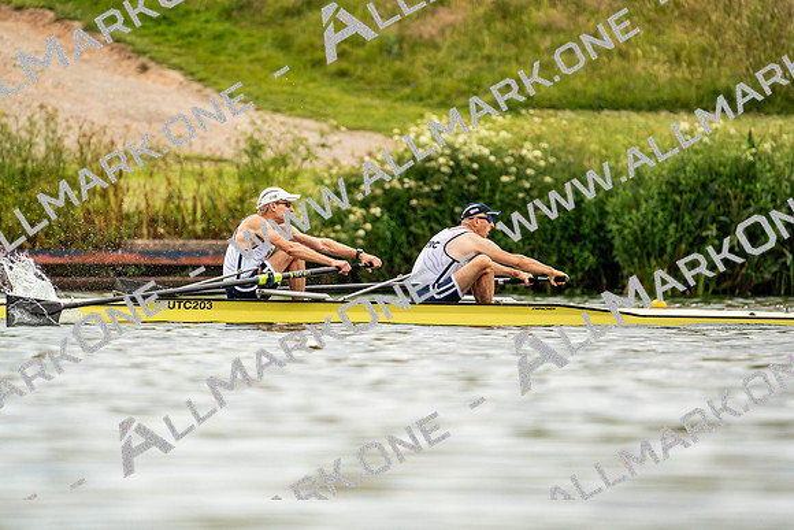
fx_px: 13236
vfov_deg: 2.3
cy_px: 265
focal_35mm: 600
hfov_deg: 3.4
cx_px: 397
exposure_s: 1/2000
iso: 500
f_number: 6.3
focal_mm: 600
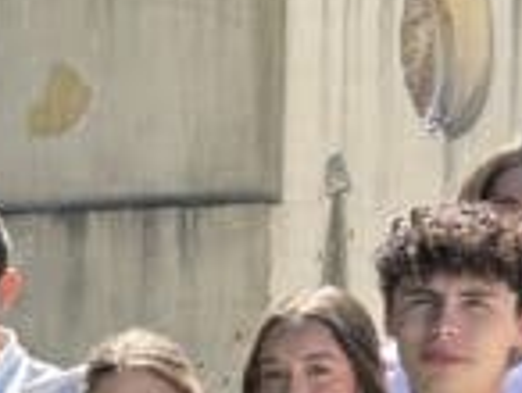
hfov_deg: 11.4
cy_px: 514
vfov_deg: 8.7
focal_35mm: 168
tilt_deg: -2.8
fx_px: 2538
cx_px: -168
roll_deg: -0.5
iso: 100
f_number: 1.78
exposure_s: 1/2000
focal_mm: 6.76
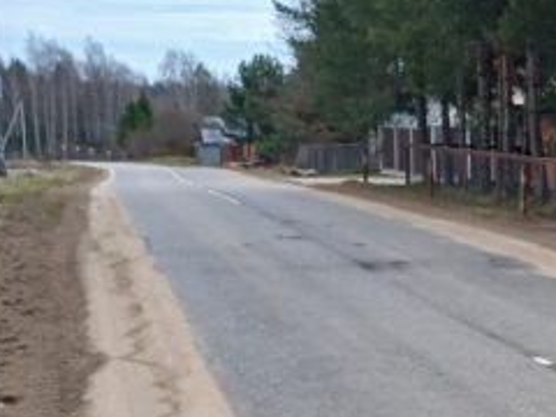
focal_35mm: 90
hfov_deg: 20.5
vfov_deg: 15.8
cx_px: 653
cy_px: 493
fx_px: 1446
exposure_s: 1/398
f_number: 1.8
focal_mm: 3.98
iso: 20
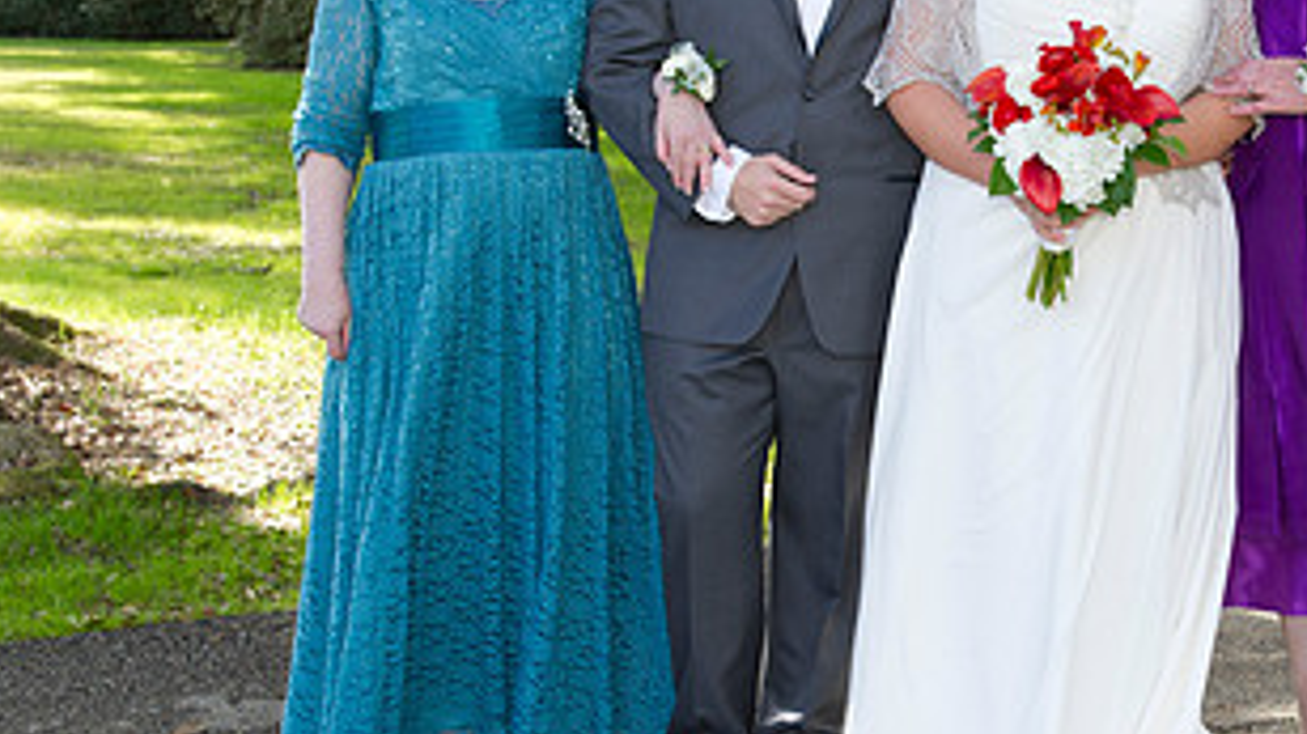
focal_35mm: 69
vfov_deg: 17.5
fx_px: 2390
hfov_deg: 30.1
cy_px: 335
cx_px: 984
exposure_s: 1/200
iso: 320
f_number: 5.6
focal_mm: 35
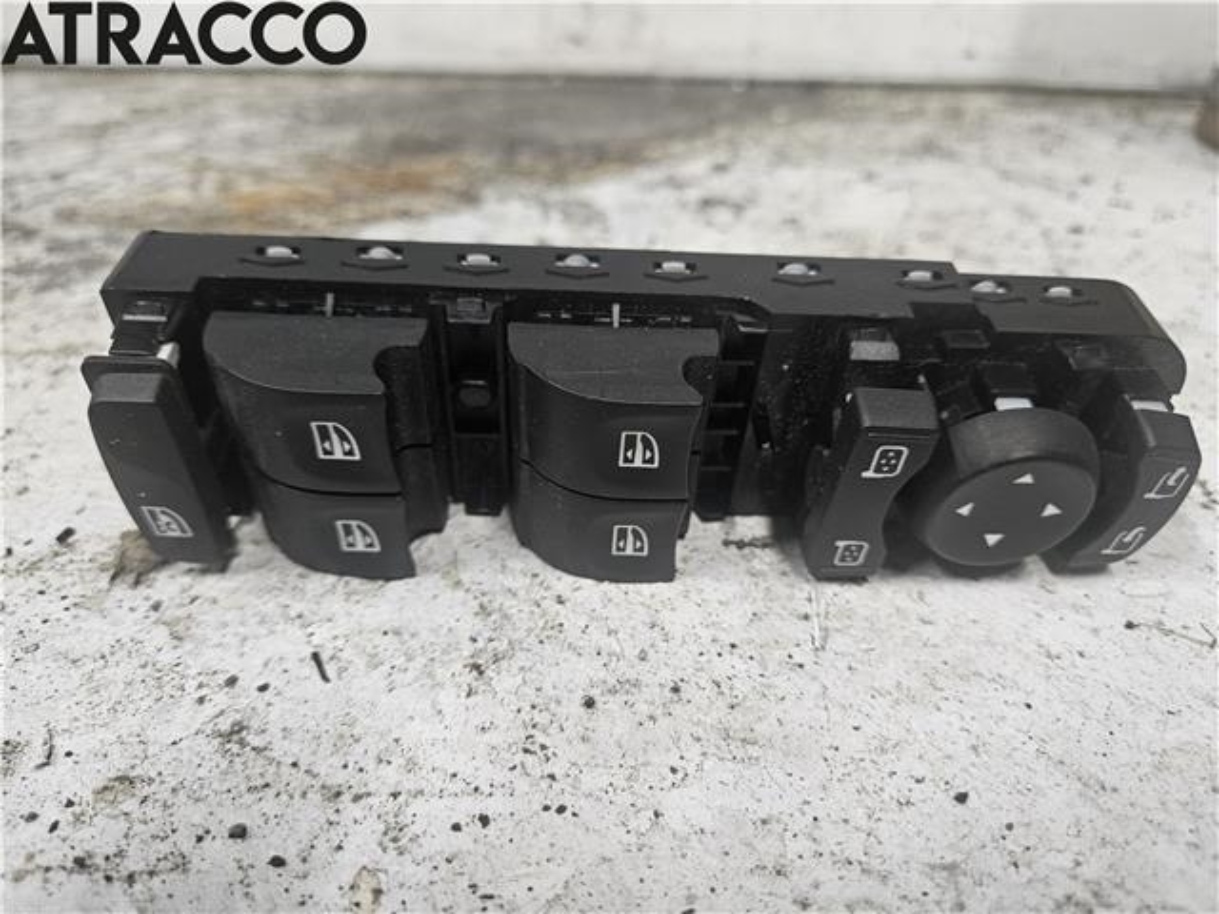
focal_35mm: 23
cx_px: 610
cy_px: 457
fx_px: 810
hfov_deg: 73.9
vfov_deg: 58.9
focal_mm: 5.4
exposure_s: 1/100
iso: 400
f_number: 1.8
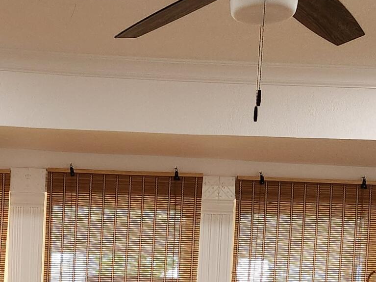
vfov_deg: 15.3
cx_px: 37
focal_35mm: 90
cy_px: 404
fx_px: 977
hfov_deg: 21.3
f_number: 1.8
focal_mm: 5.4
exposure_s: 1/120
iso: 250
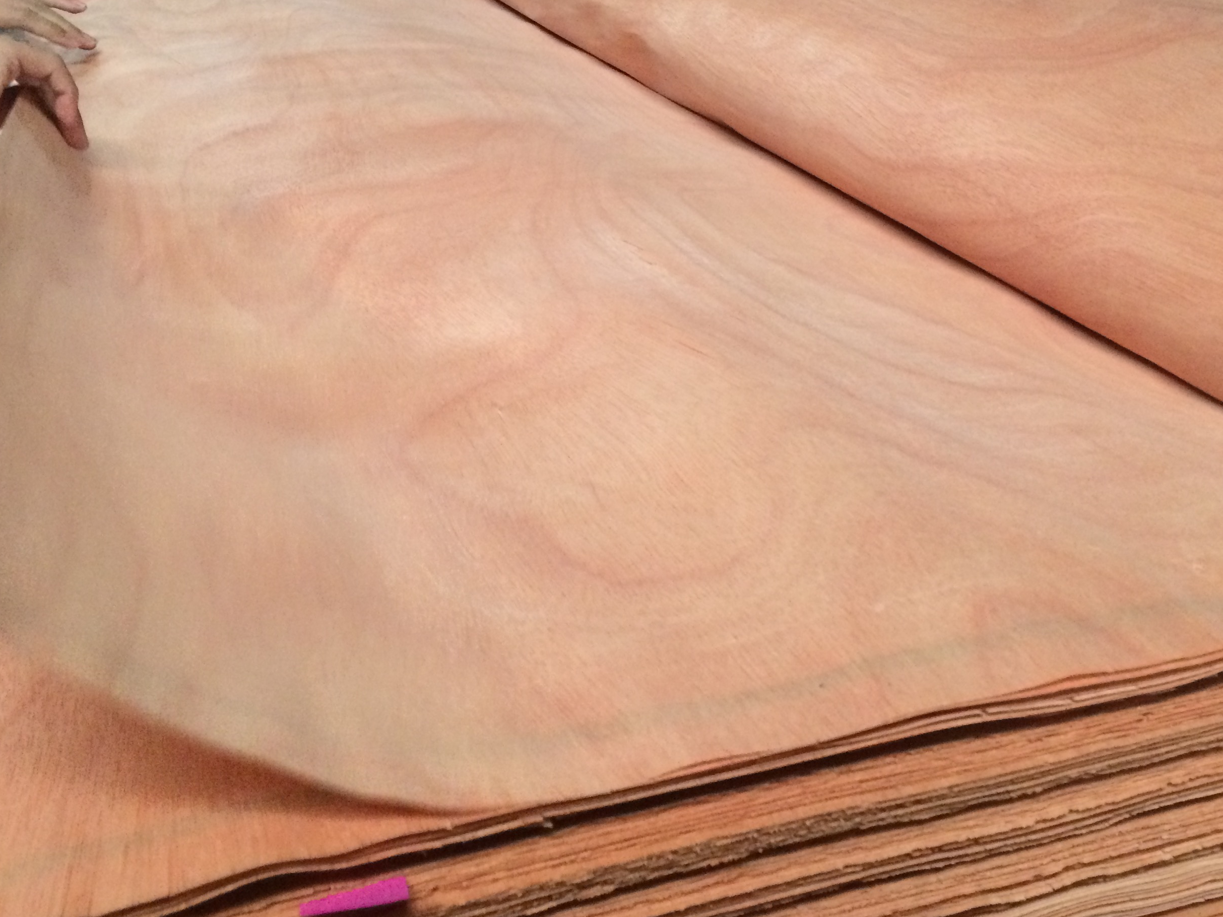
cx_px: 679
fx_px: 1378
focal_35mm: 39
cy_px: 349
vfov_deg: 36.6
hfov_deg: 47.8
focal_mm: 4.15
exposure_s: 1/20
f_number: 2.2
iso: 320
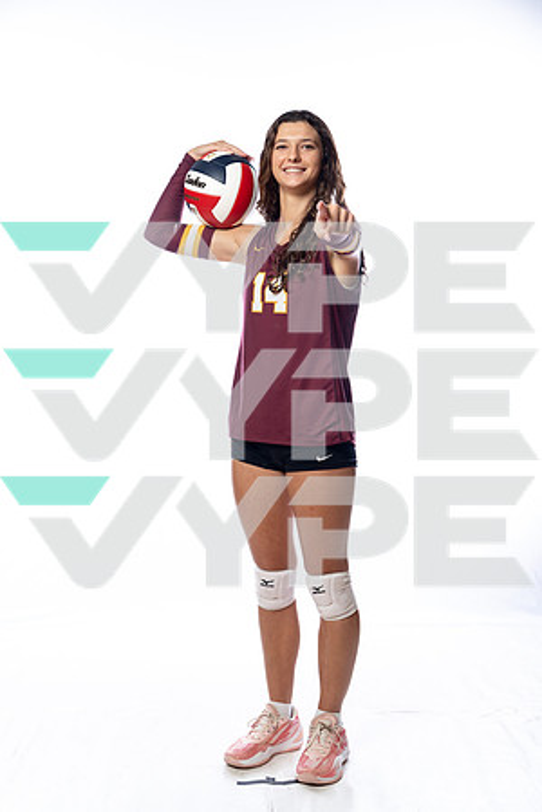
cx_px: 271
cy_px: 406
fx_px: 1129
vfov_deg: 39.6
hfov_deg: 27.0
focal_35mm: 50
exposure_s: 1/250
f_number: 5.6
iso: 640
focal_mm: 50
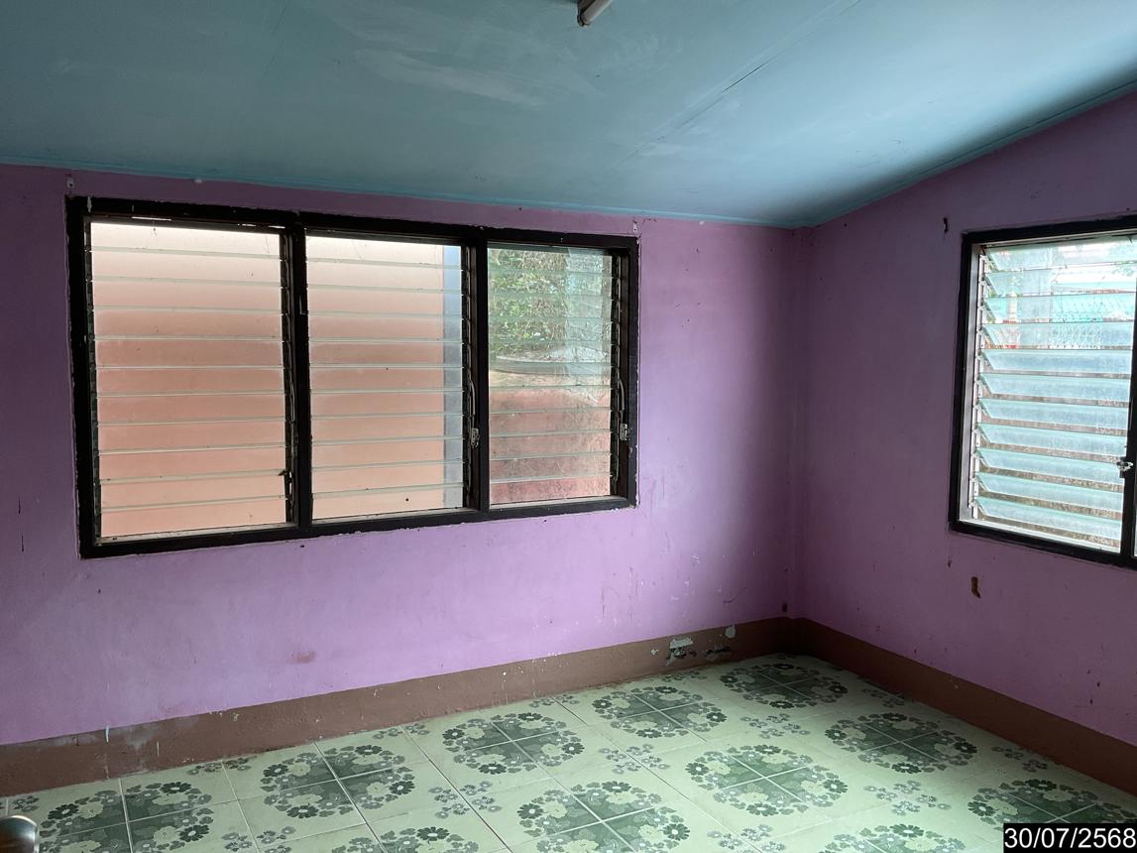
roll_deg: -1.0
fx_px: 952
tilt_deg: -6.7
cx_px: 568
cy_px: 426
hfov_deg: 61.7
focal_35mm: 29
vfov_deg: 48.2
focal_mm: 3
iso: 64
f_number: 1.8
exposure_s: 1/120
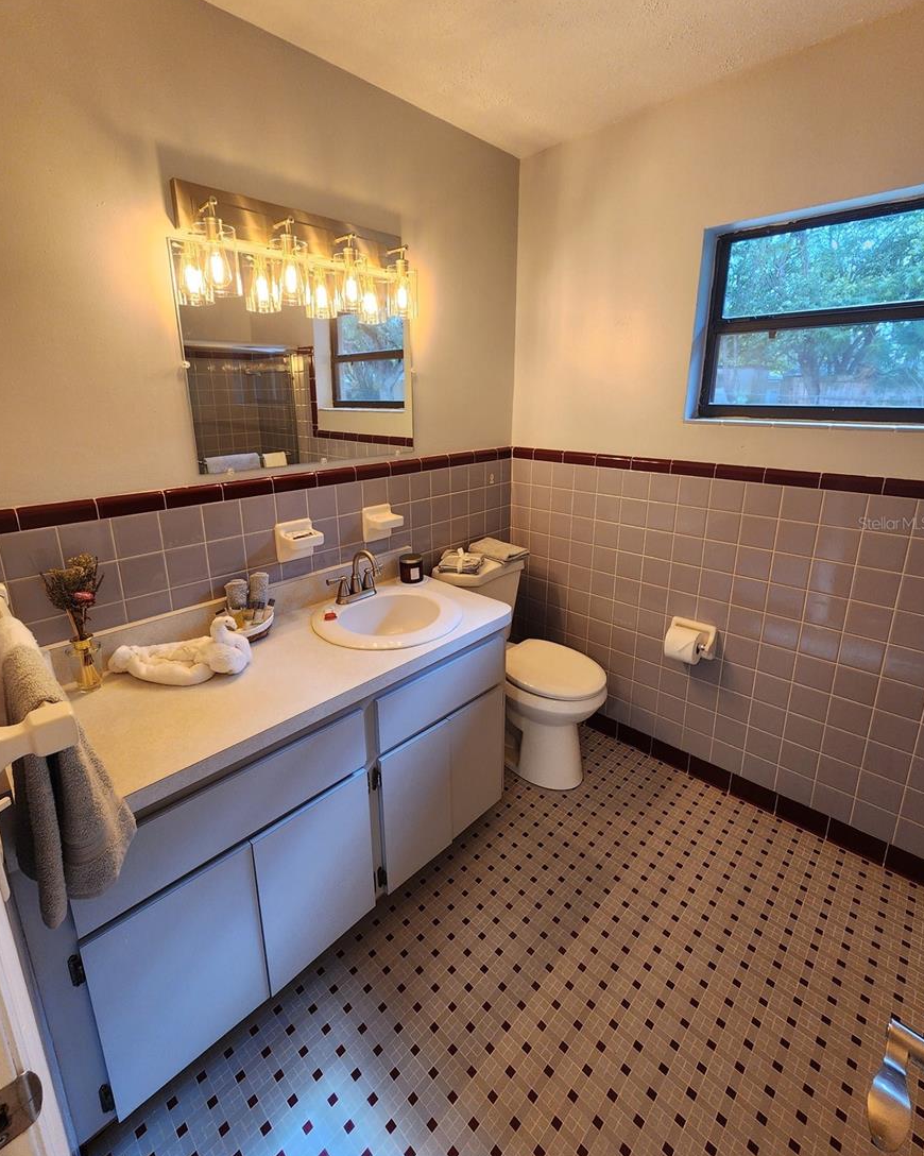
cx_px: 456
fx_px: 479
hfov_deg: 88.0
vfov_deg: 100.4
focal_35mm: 14
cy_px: 523
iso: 125
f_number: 2.2
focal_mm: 2.2
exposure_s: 1/60
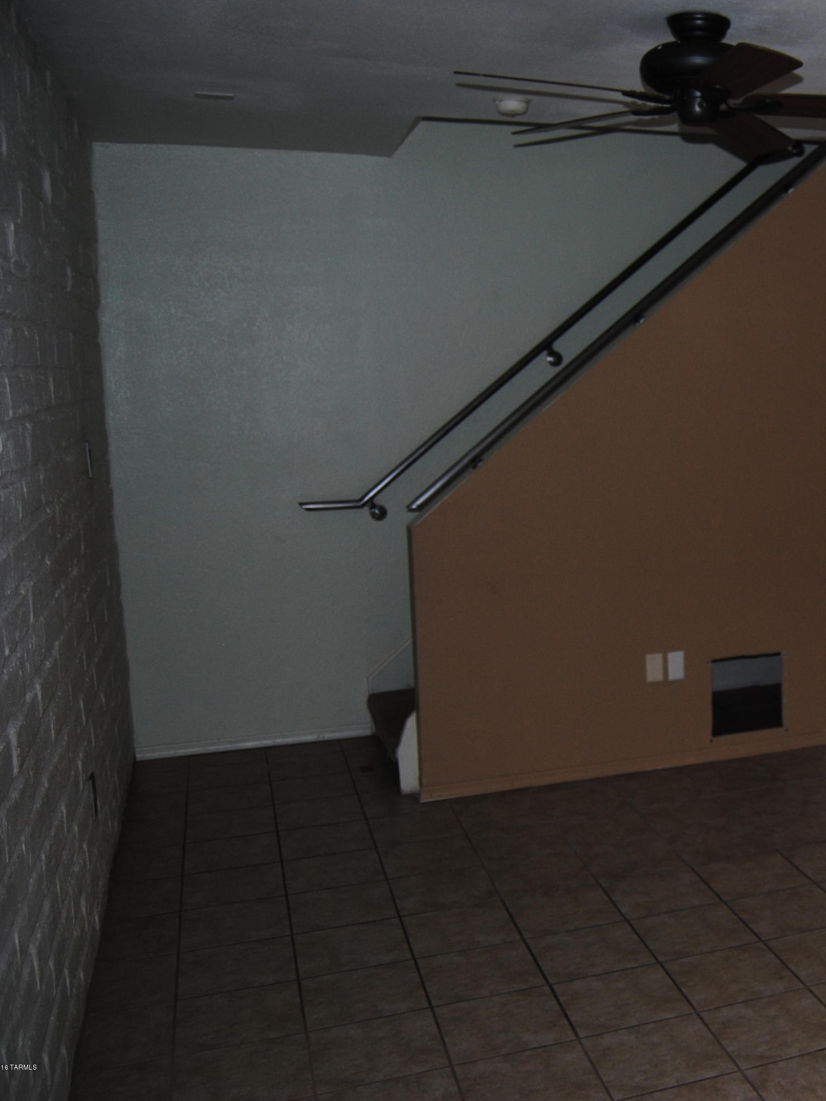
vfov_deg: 47.9
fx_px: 1240
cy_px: 549
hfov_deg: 33.9
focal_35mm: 39
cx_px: 811
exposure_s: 1/60
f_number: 3.5
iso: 200
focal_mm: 18
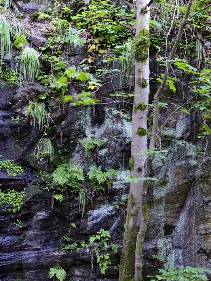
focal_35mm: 107
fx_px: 869
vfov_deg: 18.3
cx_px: -48
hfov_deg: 13.4
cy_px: 194
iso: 100
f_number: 8
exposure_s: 7.5
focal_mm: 48.2
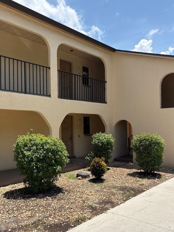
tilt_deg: +1.2
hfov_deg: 41.5
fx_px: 228
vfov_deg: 53.8
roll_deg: +1.3
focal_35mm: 34
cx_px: 65
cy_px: 131
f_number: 1.6
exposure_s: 1/3448
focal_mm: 5.96
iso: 50
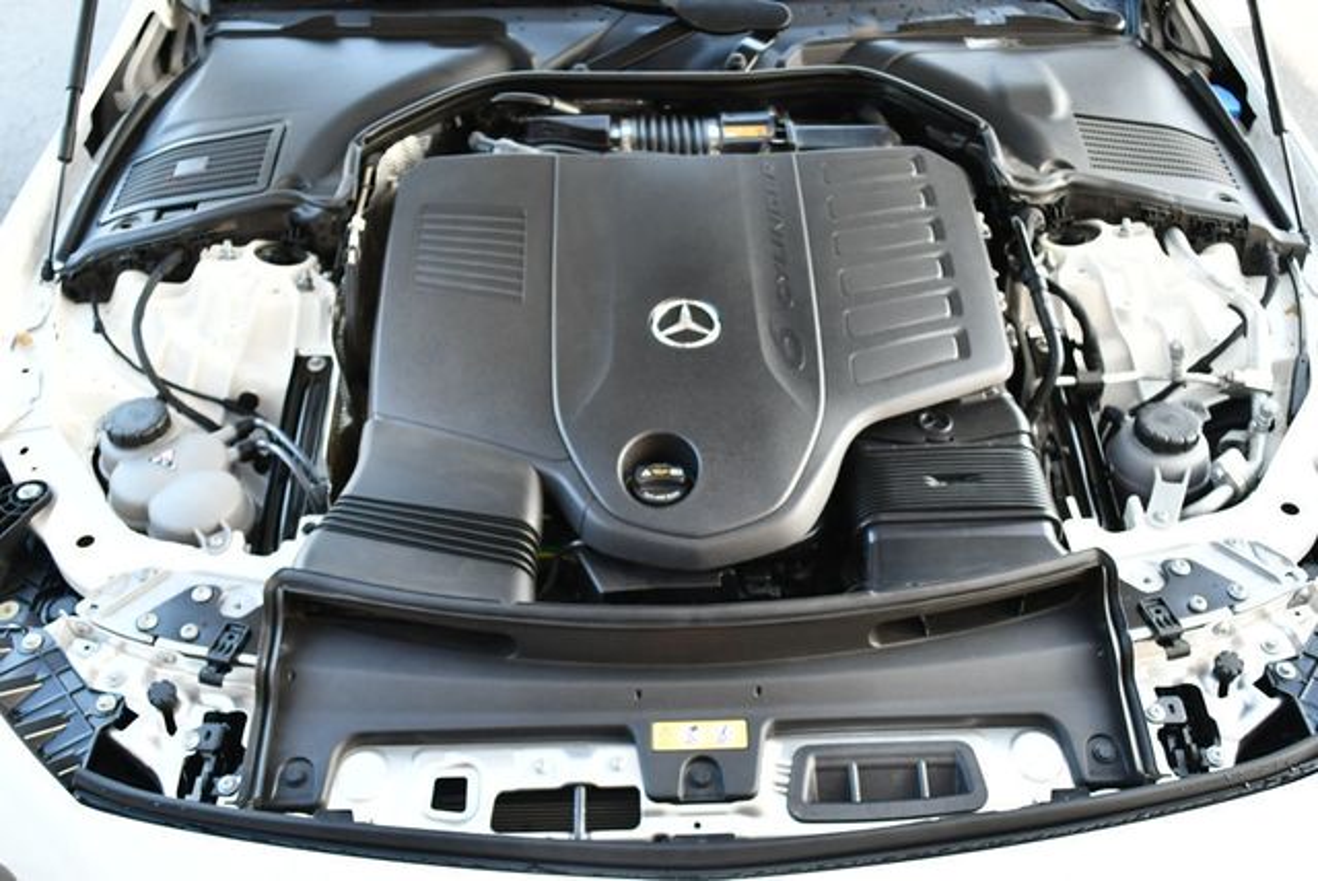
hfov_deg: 53.1
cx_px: 659
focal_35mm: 36
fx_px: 1319
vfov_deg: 36.9
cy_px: 440
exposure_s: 1/250
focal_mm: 18
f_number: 3.5
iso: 720
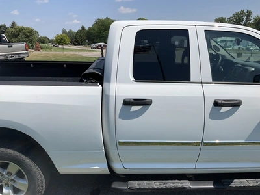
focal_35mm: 29
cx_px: 130
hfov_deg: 61.7
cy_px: 98
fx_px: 218
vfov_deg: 48.2
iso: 25
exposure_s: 1/3125
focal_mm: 3
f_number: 1.8
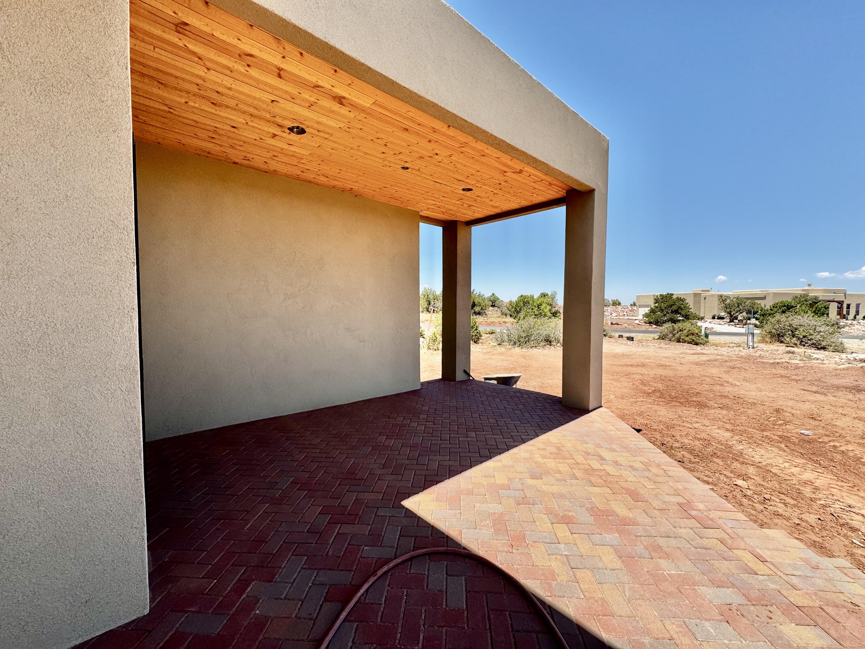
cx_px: 432
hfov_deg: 102.1
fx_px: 350
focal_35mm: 14
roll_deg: +0.2
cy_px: 324
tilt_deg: -3.4
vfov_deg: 85.7
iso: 50
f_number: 2.2
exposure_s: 1/1178
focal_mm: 2.22
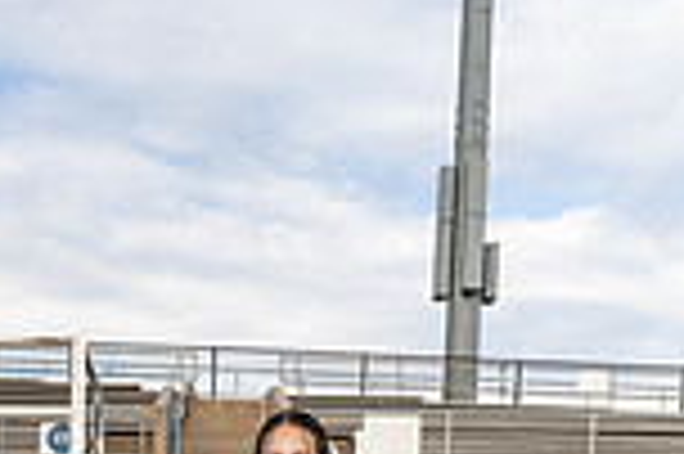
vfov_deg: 14.2
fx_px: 1461
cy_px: 962
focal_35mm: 77
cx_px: 158
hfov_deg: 26.0
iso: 320
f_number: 8
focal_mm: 26
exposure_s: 1/250
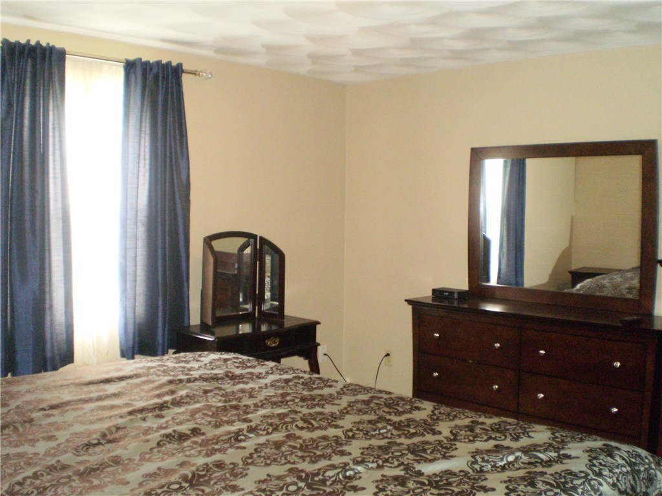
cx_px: 331
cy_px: 248
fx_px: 688
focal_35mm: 36
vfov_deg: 39.7
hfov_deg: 51.4
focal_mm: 6.3
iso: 400
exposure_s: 1/30
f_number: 3.1
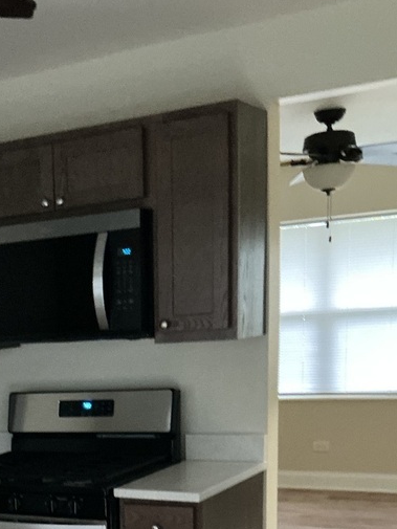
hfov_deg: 22.5
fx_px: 948
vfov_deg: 28.9
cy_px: 546
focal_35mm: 62
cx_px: -26
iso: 500
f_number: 1.8
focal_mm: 3
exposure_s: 1/20
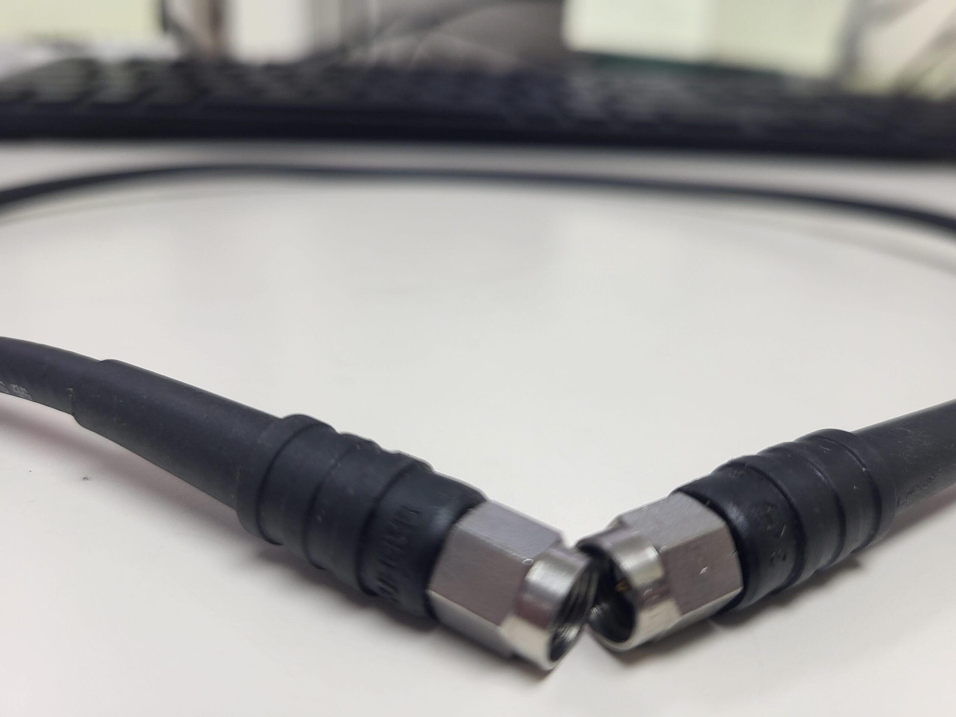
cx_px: 478
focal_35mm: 26
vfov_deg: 53.1
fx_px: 718
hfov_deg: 67.3
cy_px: 358
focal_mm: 5.4
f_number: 1.8
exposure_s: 1/120
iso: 100
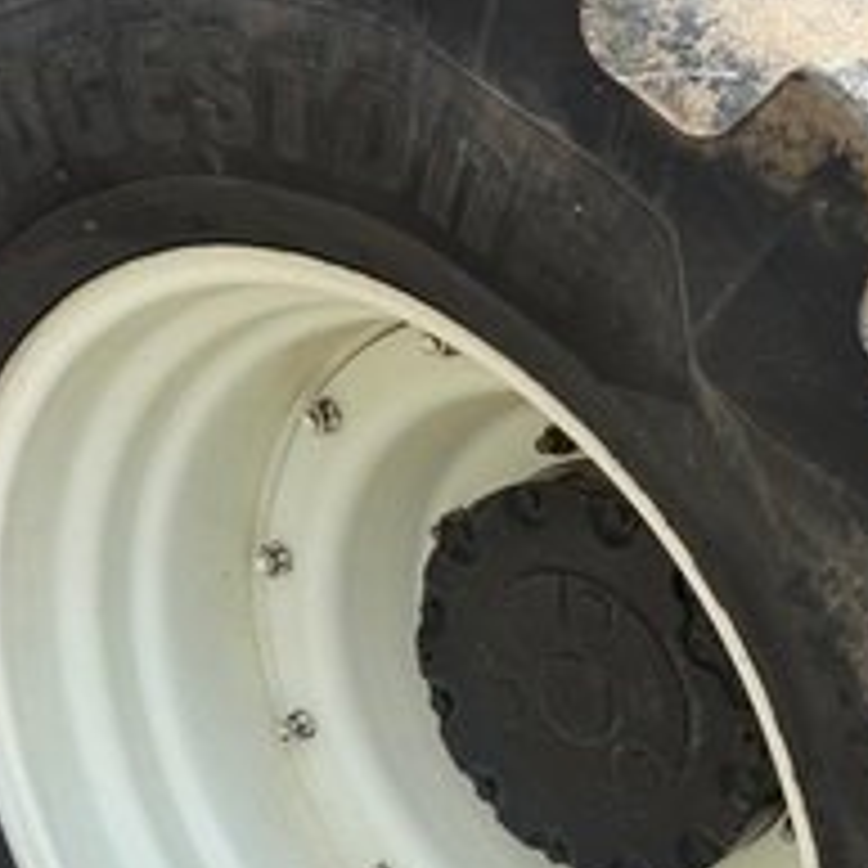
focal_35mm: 66
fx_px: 1872
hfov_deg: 25.0
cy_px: 684
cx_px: 846
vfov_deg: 25.7
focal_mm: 6.76
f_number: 1.78
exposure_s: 1/3021
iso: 80
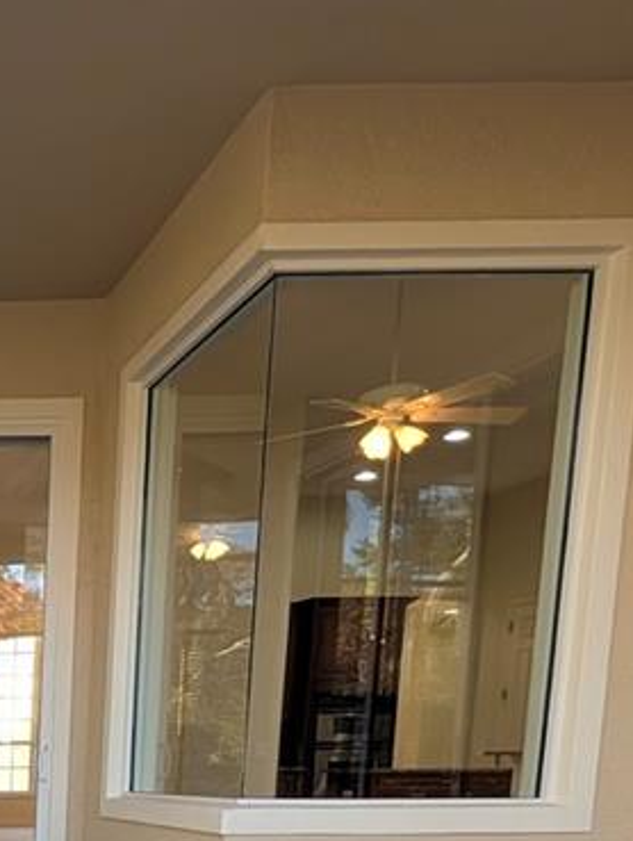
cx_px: -302
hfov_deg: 26.9
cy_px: 918
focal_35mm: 39
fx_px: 948
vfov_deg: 39.4
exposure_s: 1/175
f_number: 1.7
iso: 115
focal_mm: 2.02
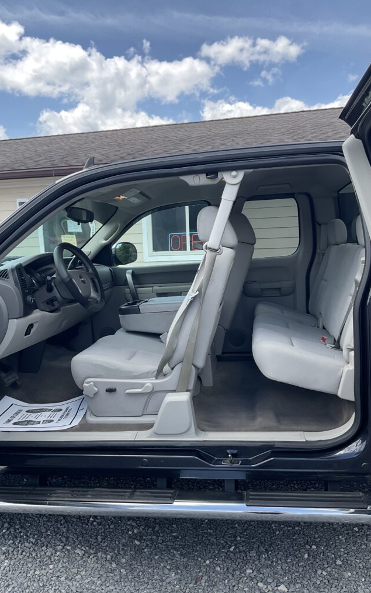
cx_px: 175
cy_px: 299
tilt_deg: -6.1
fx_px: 501
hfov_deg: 40.6
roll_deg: +2.2
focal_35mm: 31
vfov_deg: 61.2
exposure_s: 1/446
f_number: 1.8
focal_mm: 3
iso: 16
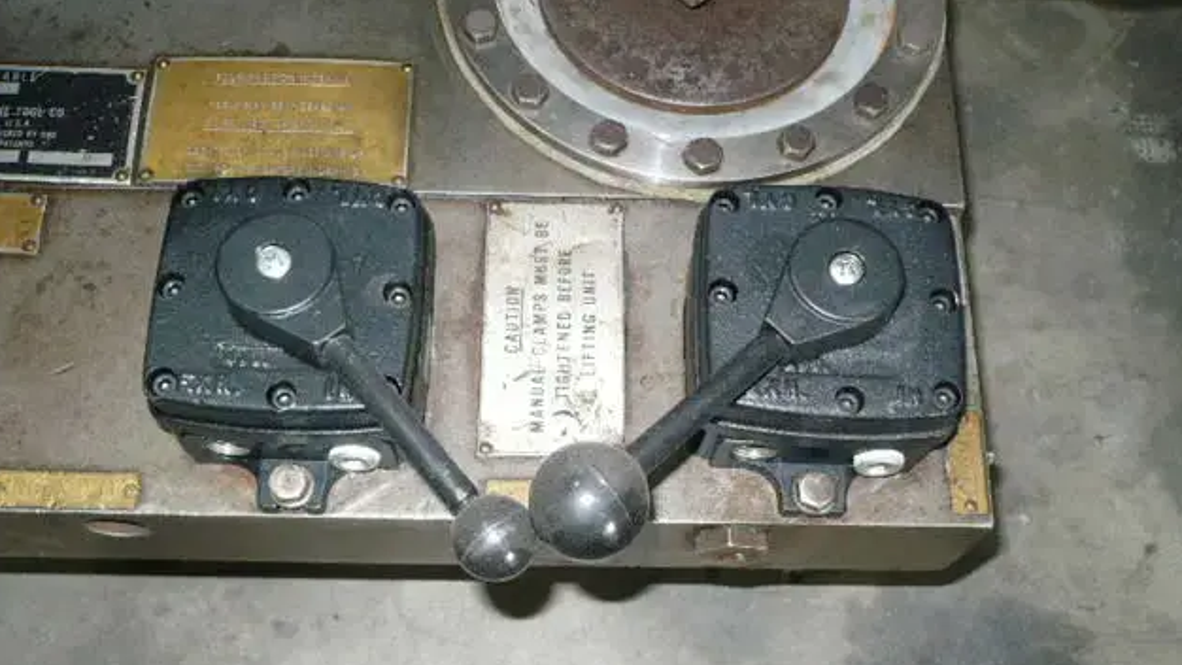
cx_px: 595
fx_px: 1222
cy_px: 450
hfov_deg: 51.6
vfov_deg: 30.2
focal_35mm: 39
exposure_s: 1/30
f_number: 2.8
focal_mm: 5.8
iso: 100
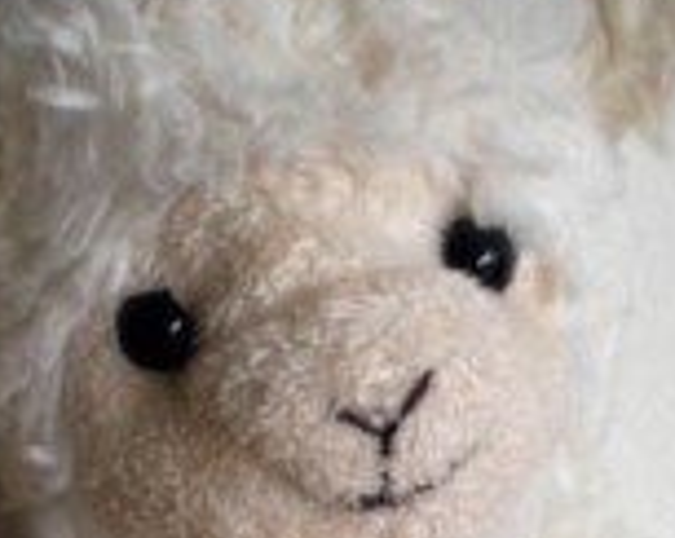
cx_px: 353
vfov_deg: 11.9
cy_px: 657
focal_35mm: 126
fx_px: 2514
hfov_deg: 15.3
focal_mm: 6.3
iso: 98
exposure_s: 1/56
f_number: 3.1
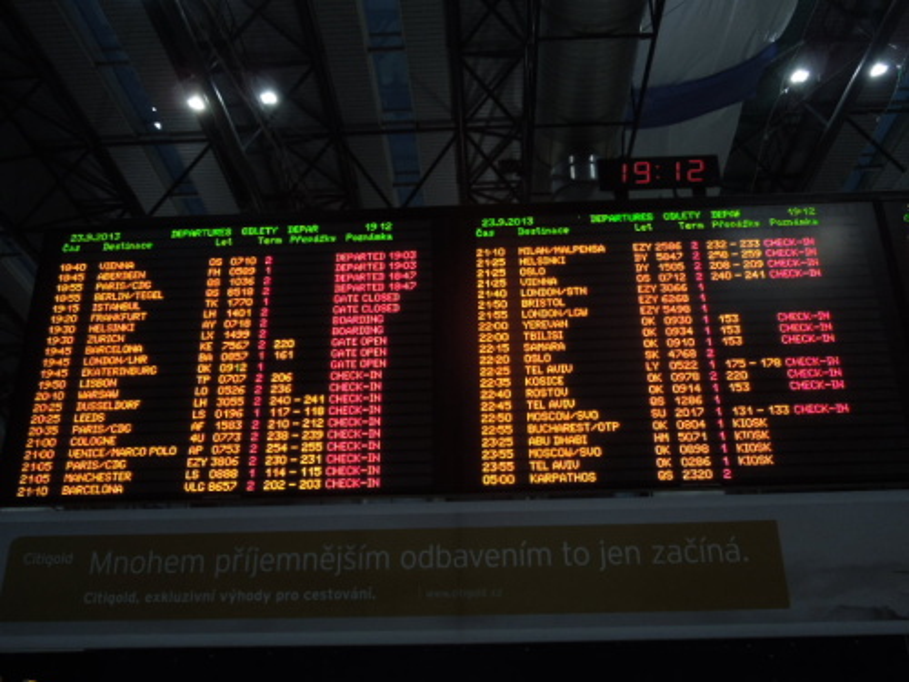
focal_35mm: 31
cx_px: 454
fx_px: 814
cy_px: 341
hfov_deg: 58.4
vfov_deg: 45.4
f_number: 3.6
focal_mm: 5.6
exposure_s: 1/30
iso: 125
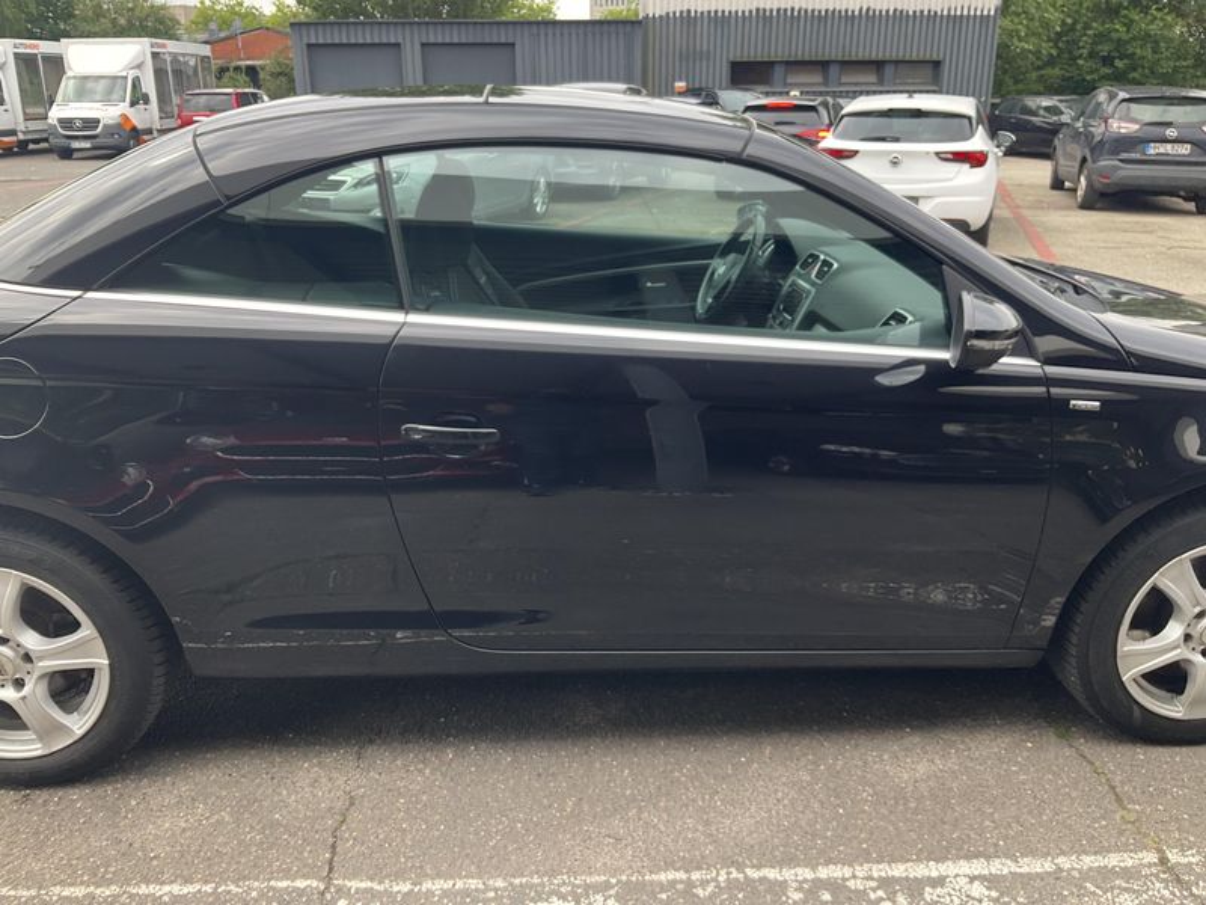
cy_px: 452
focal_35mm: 29
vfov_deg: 48.2
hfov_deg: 61.7
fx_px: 1010
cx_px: 603
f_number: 1.8
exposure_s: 1/185
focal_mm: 3
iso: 25
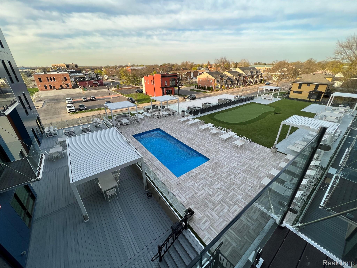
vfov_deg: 89.9
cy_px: 134
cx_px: 178
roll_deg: +1.0
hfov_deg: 106.2
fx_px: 134
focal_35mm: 13
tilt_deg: -26.5
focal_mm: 1.57
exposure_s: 1/256
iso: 32
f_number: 1.8
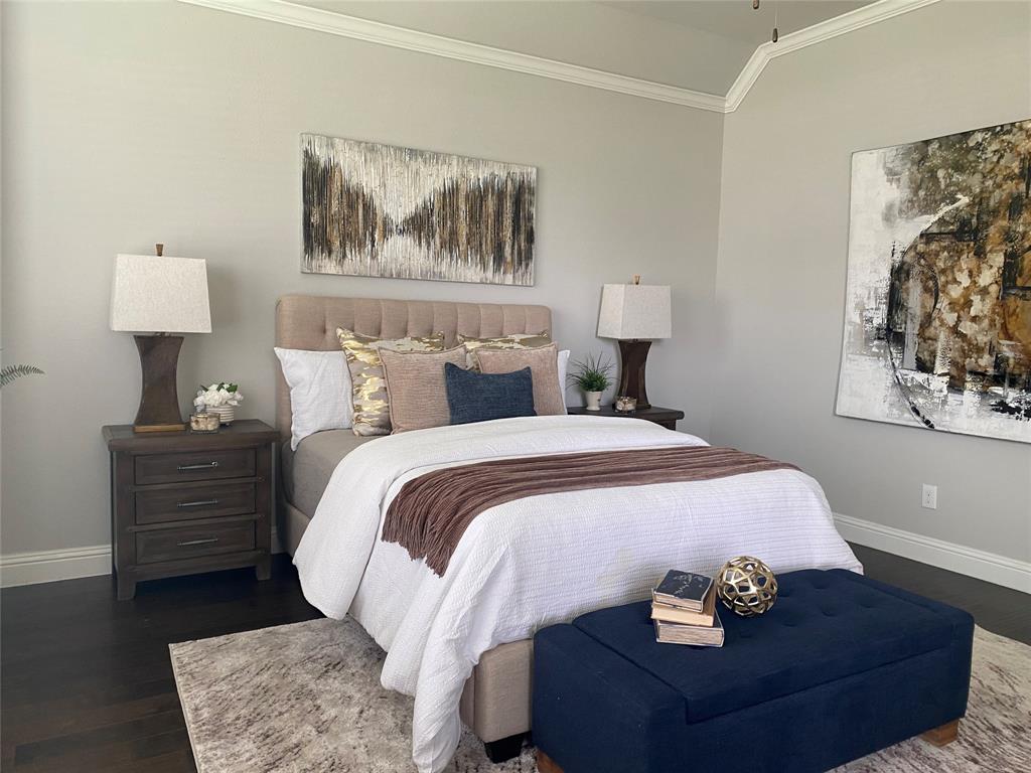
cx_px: 516
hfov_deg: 67.3
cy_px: 386
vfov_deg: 53.1
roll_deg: -1.2
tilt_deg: -5.6
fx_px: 774
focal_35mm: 26
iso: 100
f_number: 1.8
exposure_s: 1/60
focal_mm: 4.25
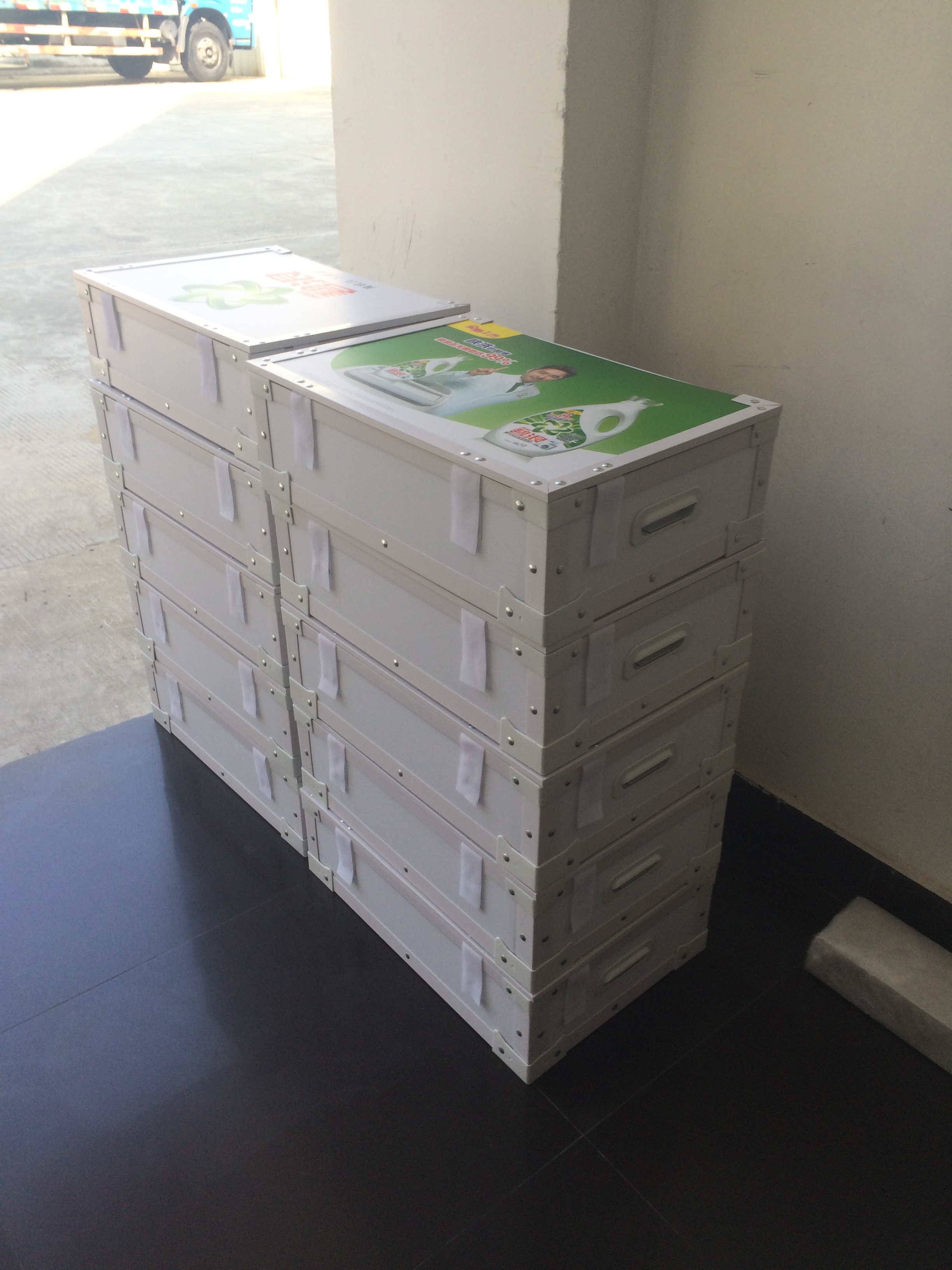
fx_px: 1063
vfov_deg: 61.7
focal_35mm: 29
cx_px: 476
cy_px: 635
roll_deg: -1.2
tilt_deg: -32.1
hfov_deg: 48.2
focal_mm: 4.15
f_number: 2.2
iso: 32
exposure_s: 1/266
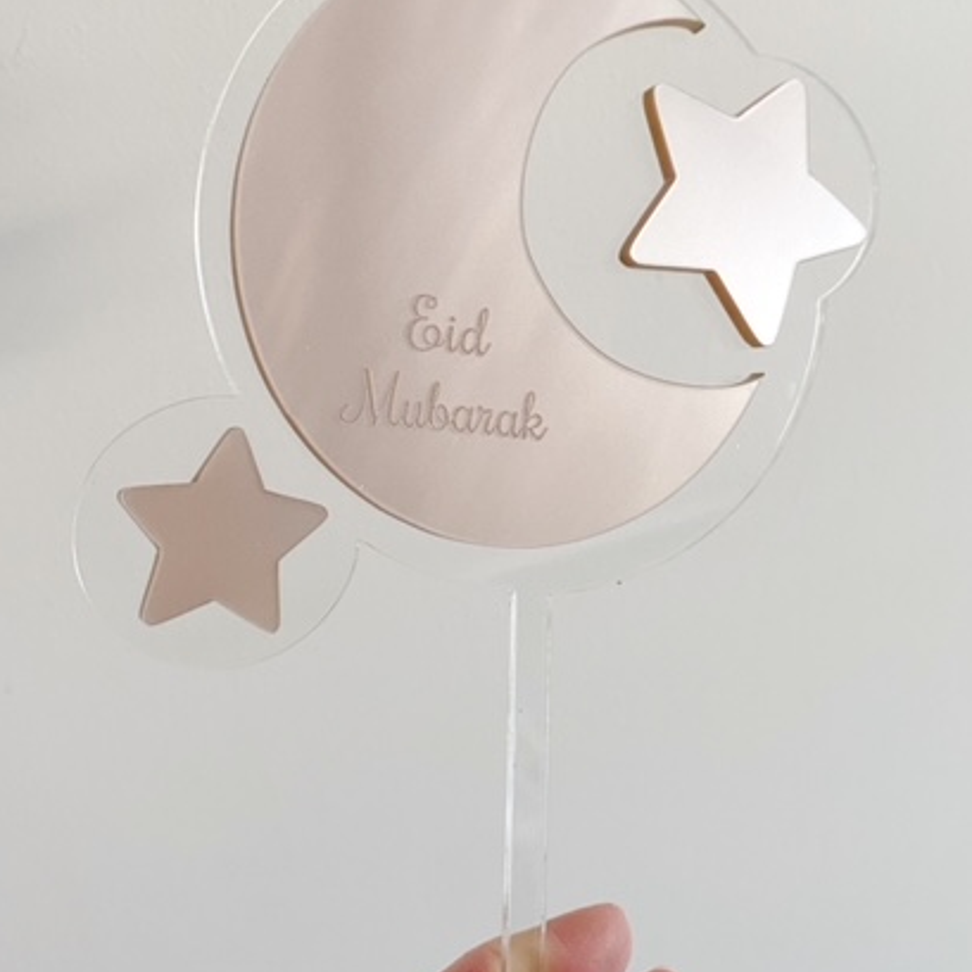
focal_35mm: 36
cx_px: 473
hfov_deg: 46.0
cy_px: 352
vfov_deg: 45.6
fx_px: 1144
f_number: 1.8
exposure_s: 1/50
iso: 125
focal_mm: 4.25
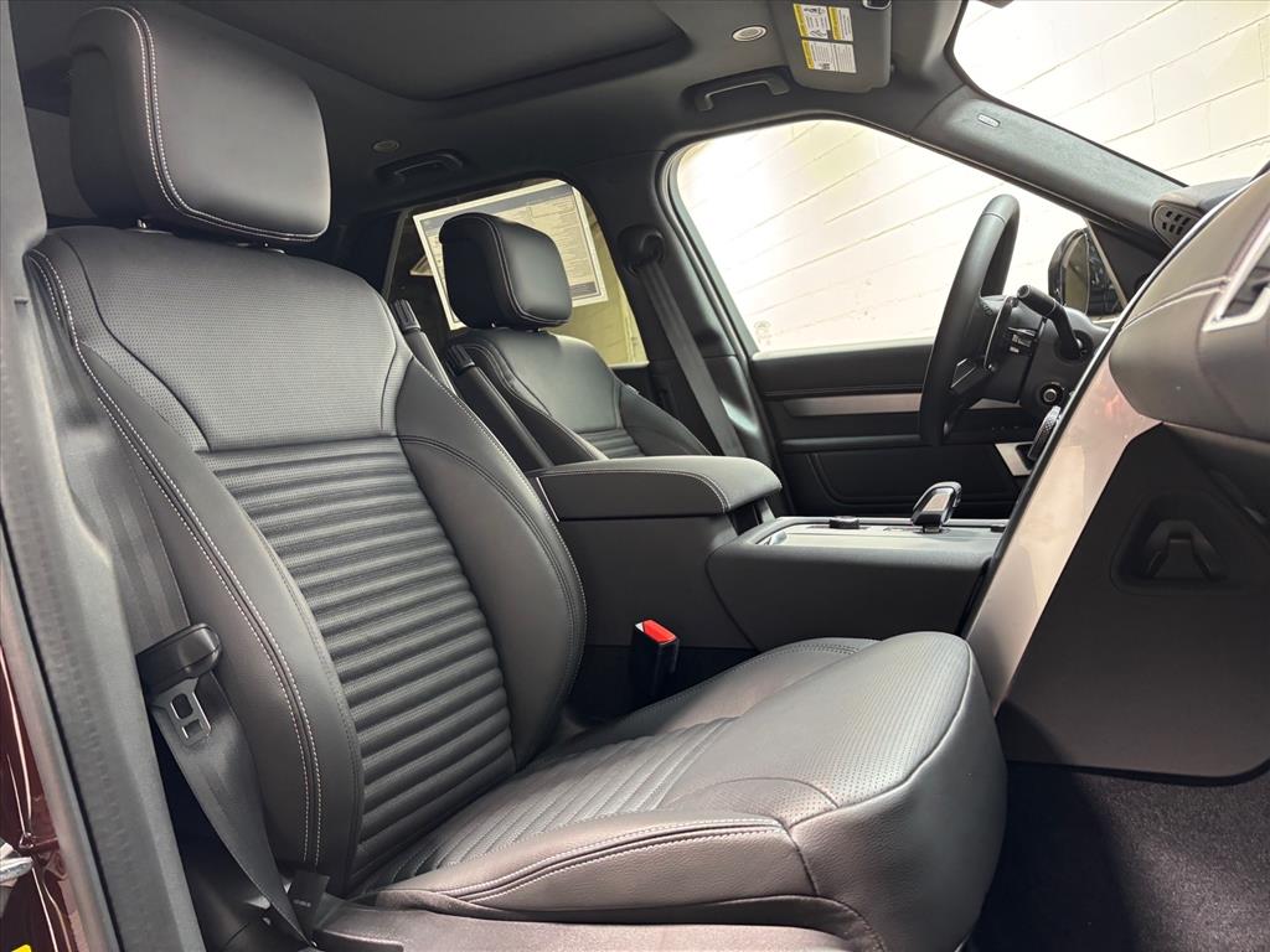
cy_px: 476
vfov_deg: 53.1
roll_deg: +7.0
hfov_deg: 67.3
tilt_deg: -3.1
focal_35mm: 26
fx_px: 954
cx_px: 635
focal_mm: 5.96
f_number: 1.6
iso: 200
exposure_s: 1/60
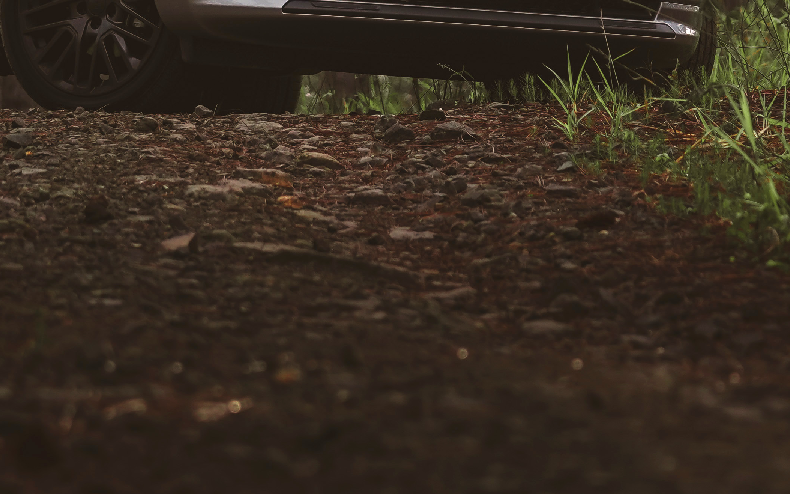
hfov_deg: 4.1
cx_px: 185
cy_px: -186
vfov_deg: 2.6
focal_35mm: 512
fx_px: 11026
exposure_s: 1/200
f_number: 5.6
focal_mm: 176.4
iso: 800
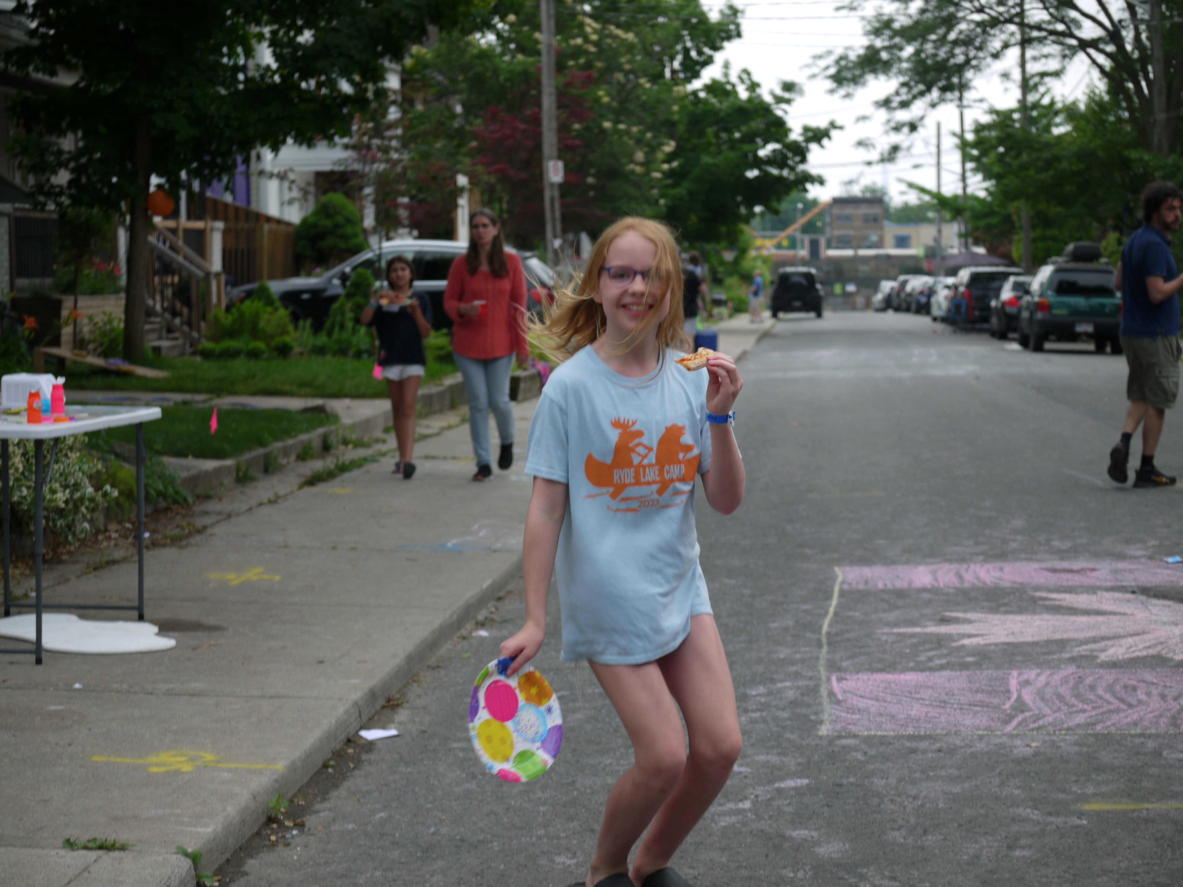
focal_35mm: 70
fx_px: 2392
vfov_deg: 21.0
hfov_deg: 27.8
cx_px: 592
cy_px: 444
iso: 100
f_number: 2.8
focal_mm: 35
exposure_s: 1/200
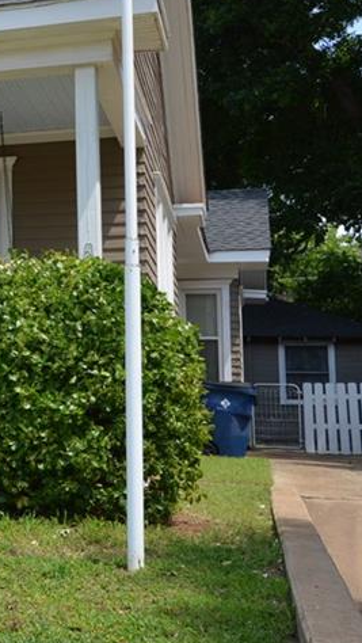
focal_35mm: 61
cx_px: -213
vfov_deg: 34.1
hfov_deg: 17.4
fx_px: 1040
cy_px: 225
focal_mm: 18
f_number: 7.1
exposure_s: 1/200
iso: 100
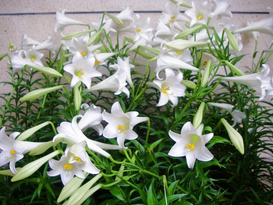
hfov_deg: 49.0
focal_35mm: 38
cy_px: 102
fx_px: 300
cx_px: 136
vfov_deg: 37.7
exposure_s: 1/125
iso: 80
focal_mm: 6.3
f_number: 3.3
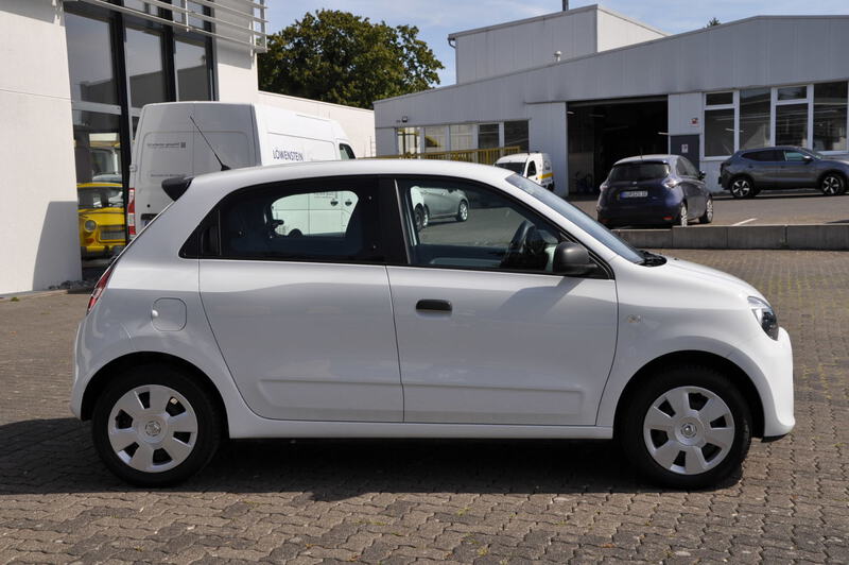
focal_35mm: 48
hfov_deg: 41.1
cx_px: 424
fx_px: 1131
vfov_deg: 28.0
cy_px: 282
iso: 200
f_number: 10
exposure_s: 1/400
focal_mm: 32
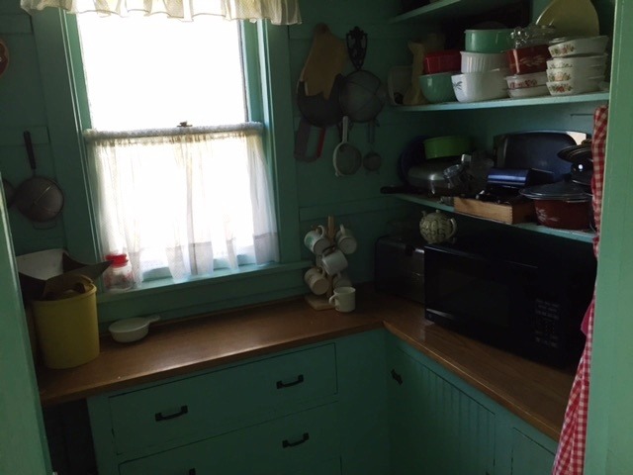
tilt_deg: -12.8
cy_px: 238
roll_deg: +2.6
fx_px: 530
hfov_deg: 61.7
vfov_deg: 48.2
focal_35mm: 29
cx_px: 316
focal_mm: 4.15
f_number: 2.2
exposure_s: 1/30
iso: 50
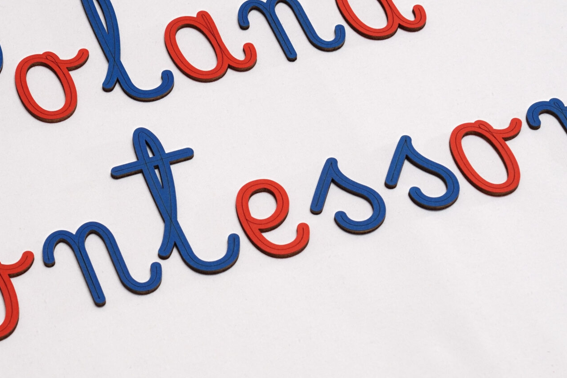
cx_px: 202
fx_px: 1669
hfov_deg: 19.2
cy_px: 162
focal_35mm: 106
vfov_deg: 12.9
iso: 400
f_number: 8
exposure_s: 1/160
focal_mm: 35
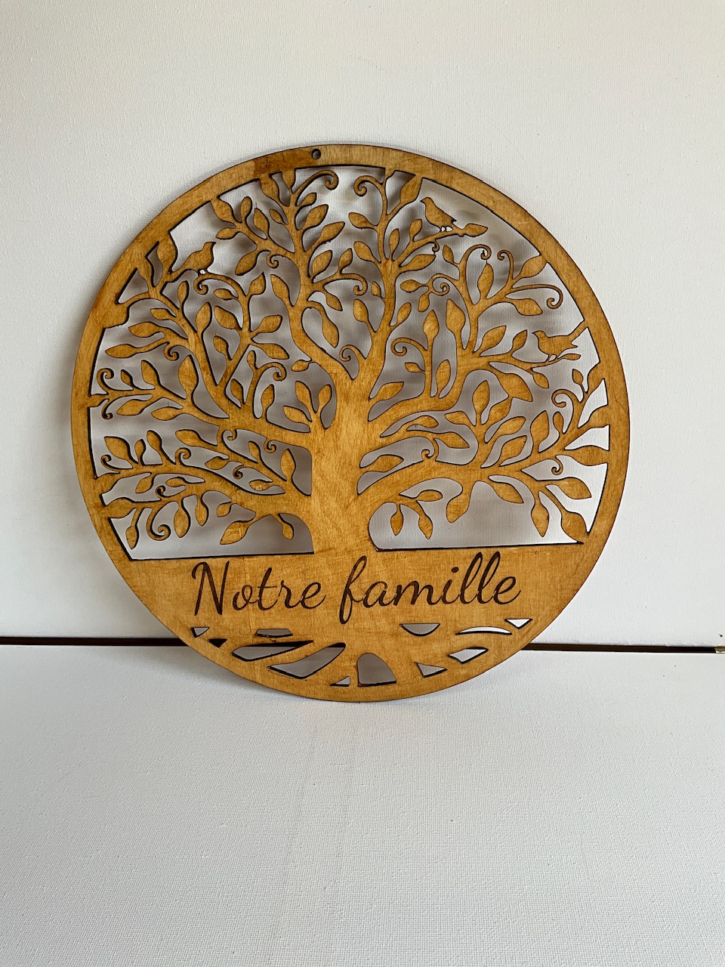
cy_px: 484
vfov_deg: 61.7
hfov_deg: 48.2
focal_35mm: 29
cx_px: 362
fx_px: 810
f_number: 1.8
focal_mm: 3
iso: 25
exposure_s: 1/268
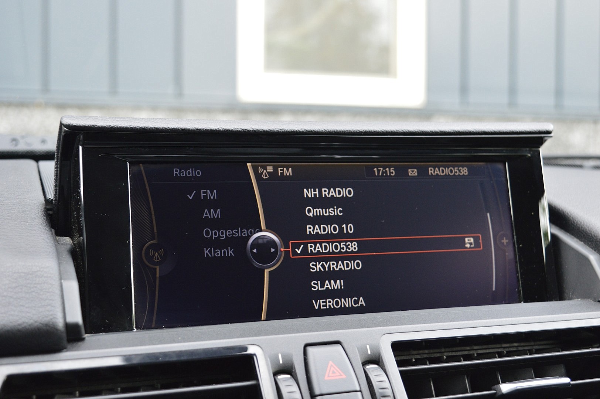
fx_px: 874
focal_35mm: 52
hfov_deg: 37.9
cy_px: 200
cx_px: 300
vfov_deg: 25.7
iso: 800
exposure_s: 1/60
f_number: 6.3
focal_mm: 35
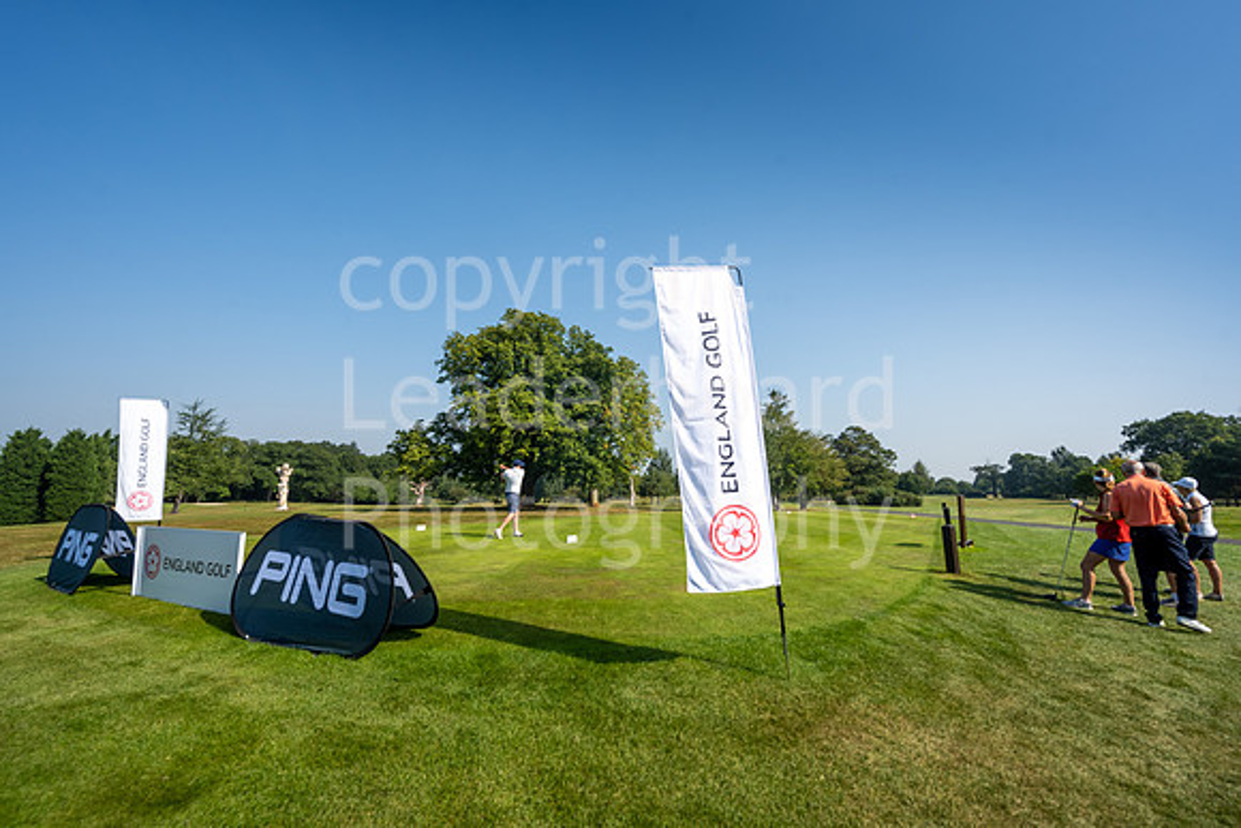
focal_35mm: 16
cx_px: 620
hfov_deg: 98.5
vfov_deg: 75.5
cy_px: 414
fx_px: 534
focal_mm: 15.5
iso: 160
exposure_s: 1/640
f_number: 7.1
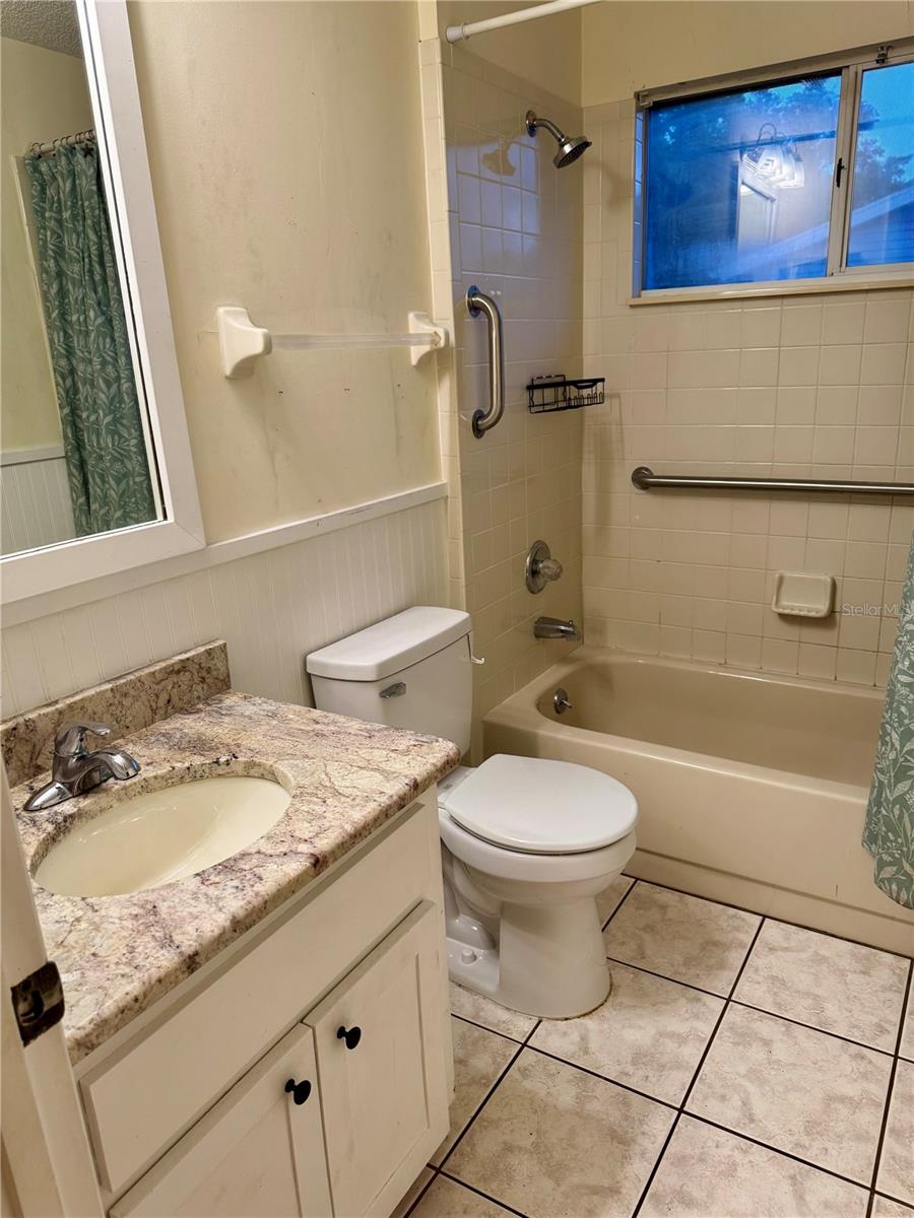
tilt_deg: -17.3
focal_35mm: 24
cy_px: 609
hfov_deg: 56.8
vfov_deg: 71.6
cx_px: 457
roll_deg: +3.0
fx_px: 845
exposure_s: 1/60
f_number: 1.78
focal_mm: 6.76
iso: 125
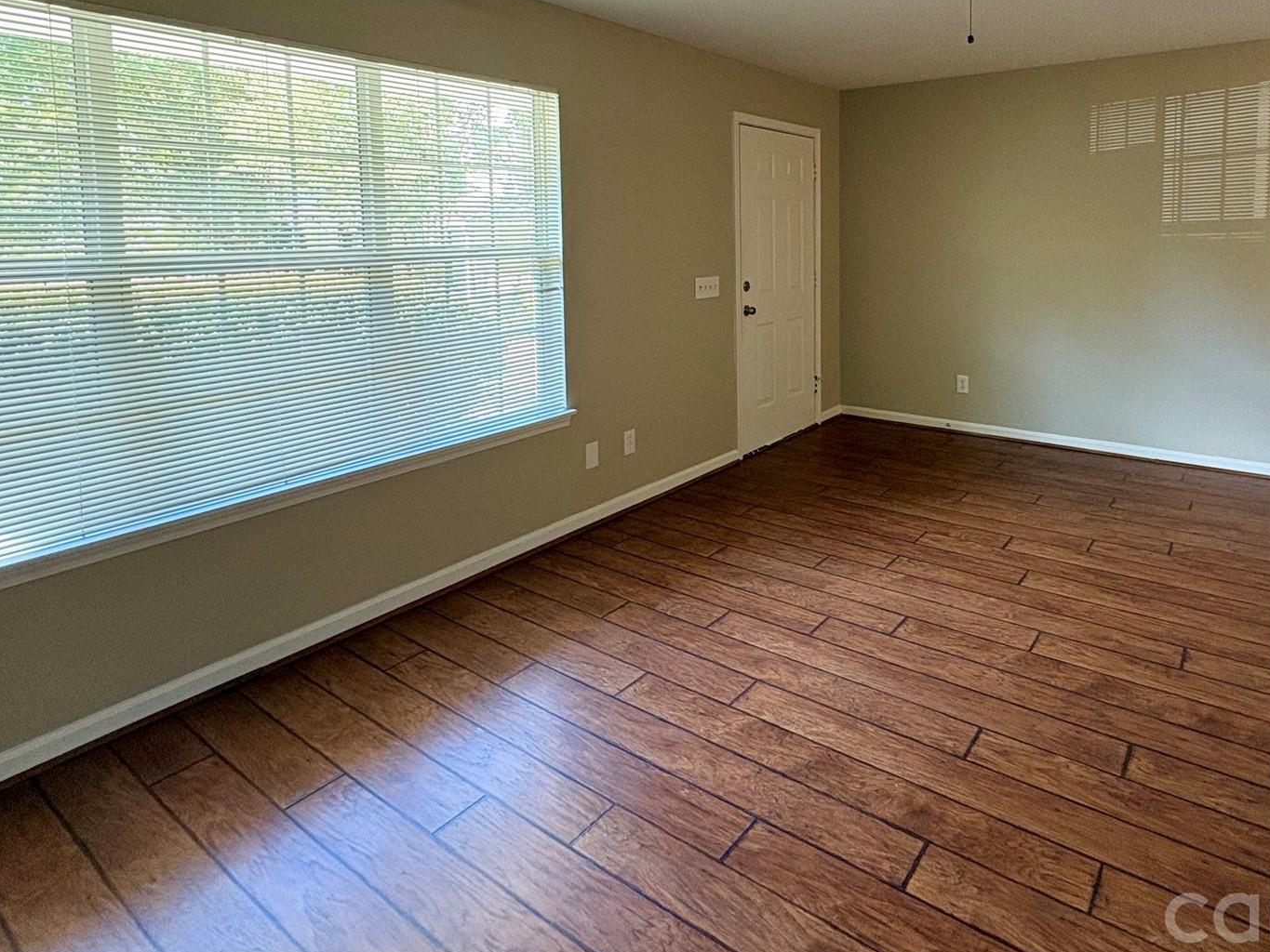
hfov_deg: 77.9
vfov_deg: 61.0
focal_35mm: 21
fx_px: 771
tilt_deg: -2.3
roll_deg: +1.3
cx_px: 772
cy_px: 274
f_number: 2.2
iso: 250
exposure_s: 1/60
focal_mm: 2.22
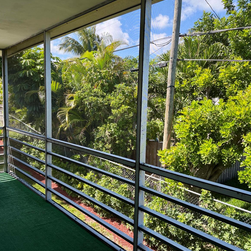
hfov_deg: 55.6
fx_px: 238
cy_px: 124
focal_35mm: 29
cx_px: 117
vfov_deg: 55.6
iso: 100
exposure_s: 1/955
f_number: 1.78
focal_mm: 6.76
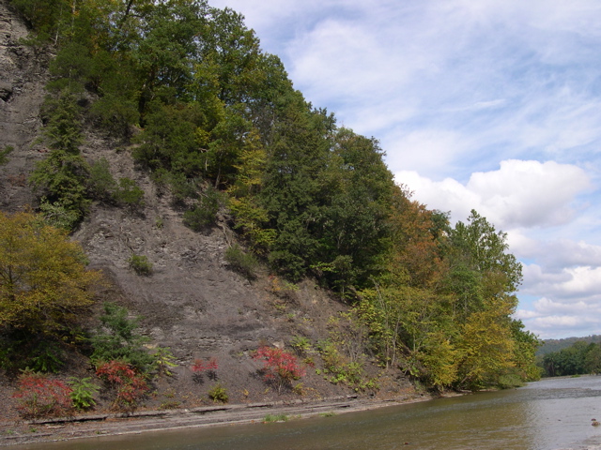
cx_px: 300
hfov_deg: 49.0
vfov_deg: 37.7
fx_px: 660
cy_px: 225
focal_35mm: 38
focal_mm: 8
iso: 100
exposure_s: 1/157
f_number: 7.6
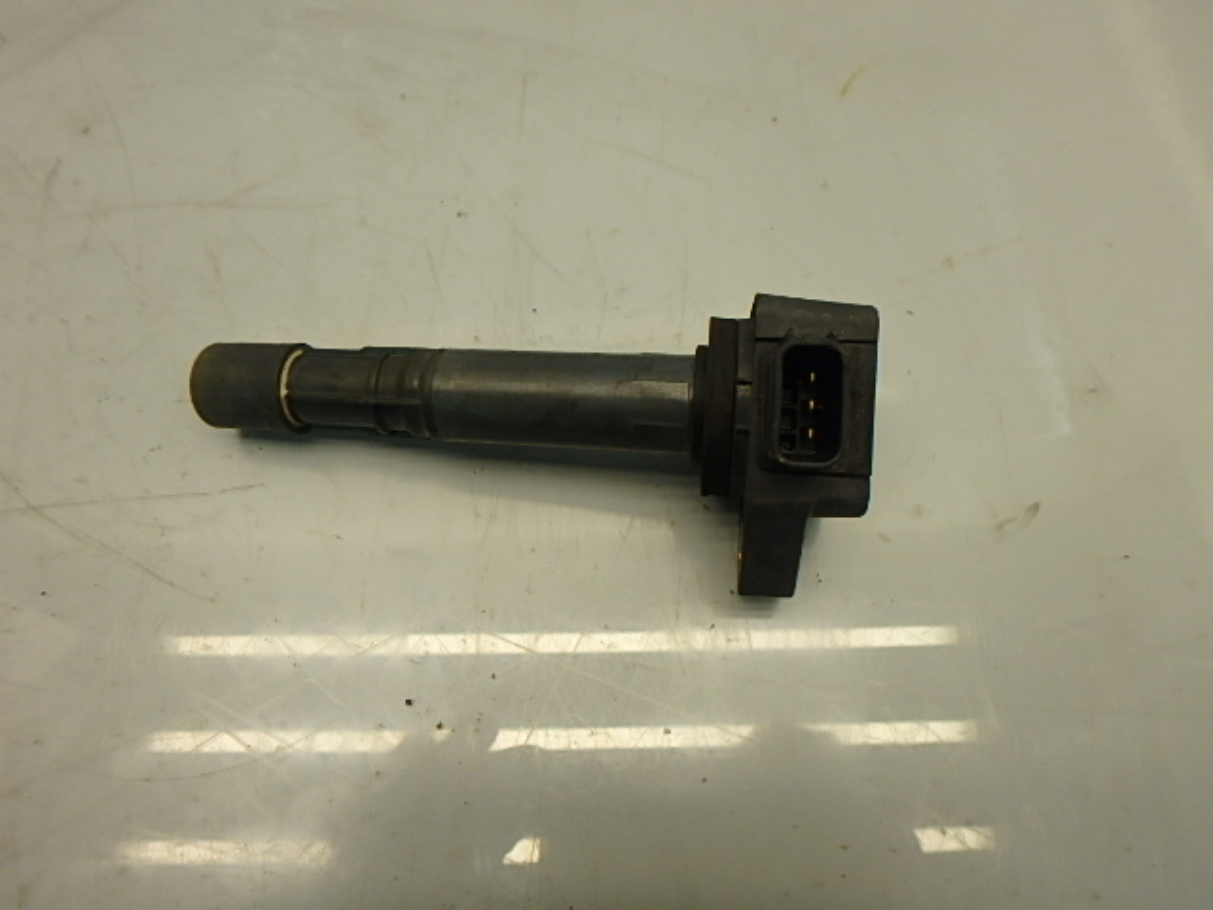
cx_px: 606
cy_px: 455
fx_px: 736
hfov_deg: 79.0
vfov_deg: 63.4
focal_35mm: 21
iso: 125
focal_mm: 3.7
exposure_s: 1/80
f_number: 3.5
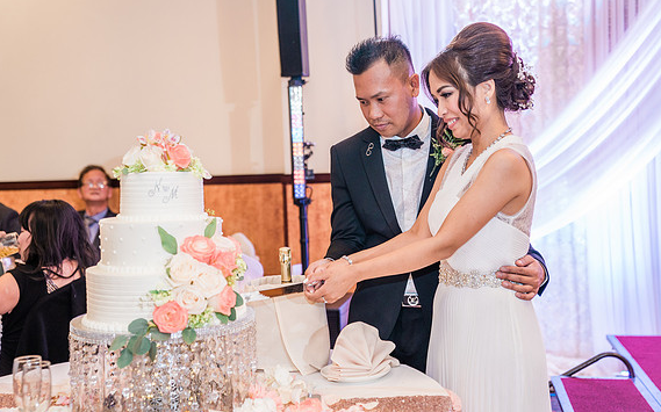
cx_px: 330
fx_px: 936
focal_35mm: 52
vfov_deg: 24.8
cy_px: 203
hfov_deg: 38.9
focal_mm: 50
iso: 1000
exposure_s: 1/125
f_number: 2.8
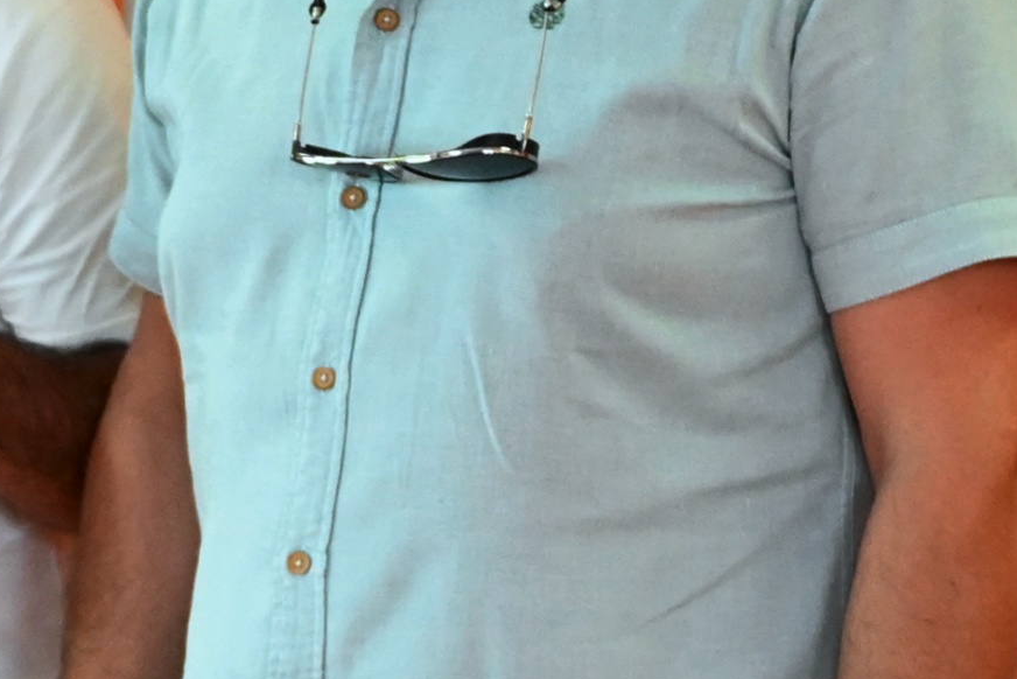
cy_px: 522
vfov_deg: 6.6
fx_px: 5878
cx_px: -369
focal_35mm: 208
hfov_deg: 9.7
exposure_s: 1/100
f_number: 2.8
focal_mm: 32
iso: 3200
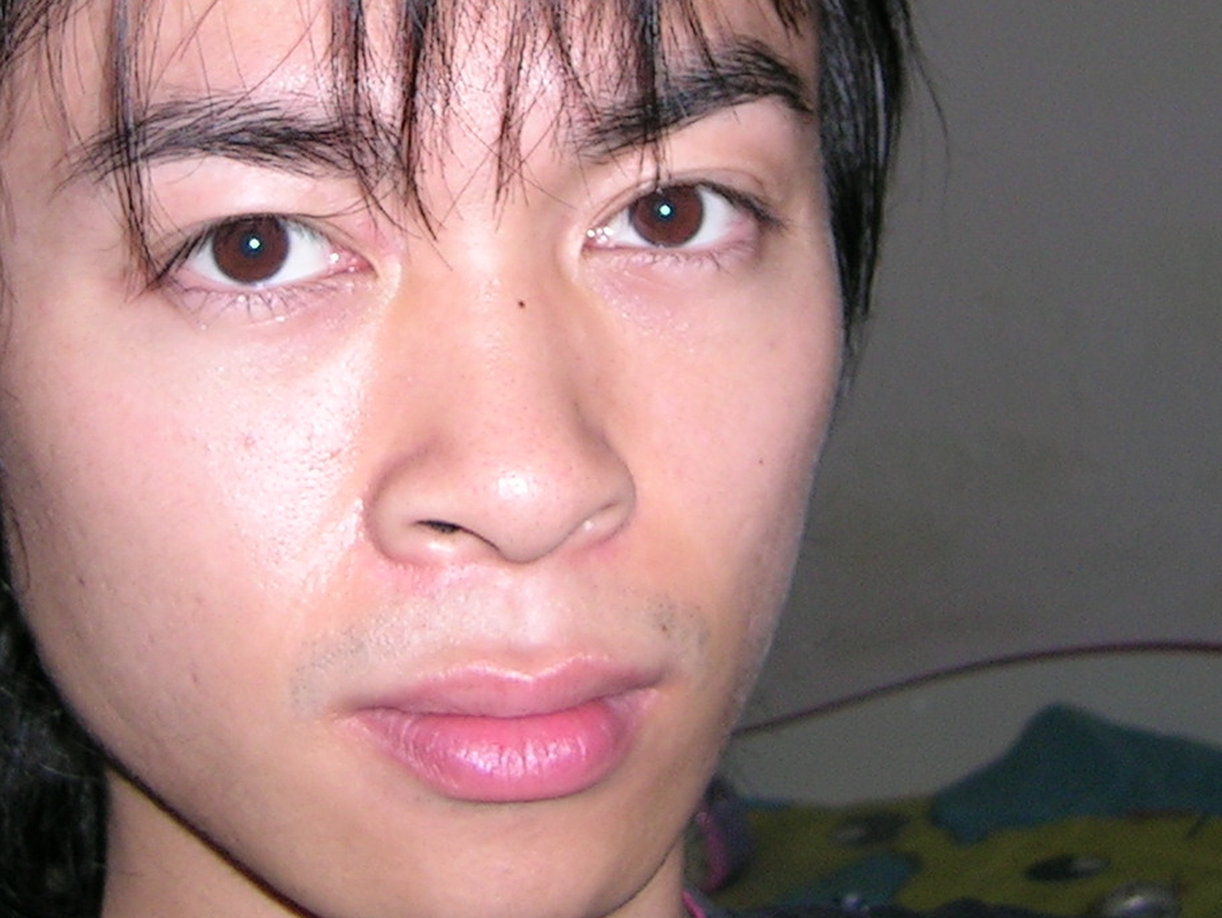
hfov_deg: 24.7
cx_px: 505
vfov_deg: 18.4
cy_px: 132
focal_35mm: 79
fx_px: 2790
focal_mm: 5.4
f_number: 2.8
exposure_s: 1/60.1
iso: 50
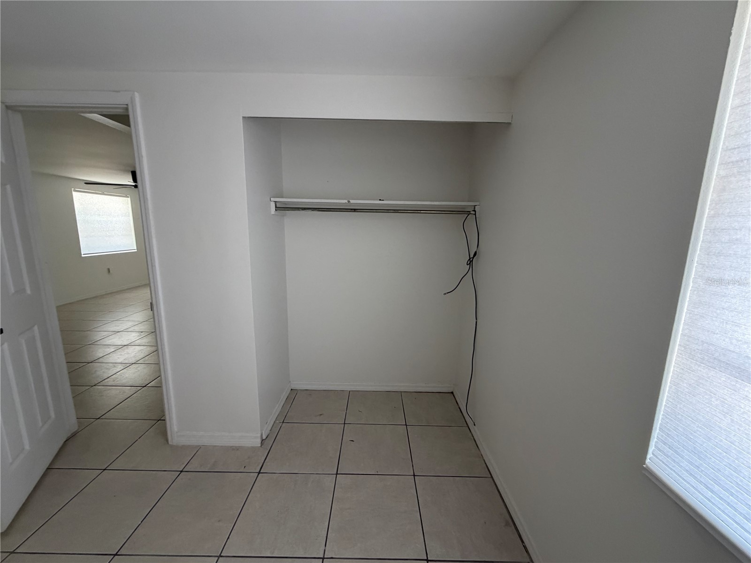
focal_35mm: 14
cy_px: 282
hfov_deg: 102.1
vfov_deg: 85.7
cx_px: 376
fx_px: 304
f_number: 2.2
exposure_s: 1/98
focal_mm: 2.22
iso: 320
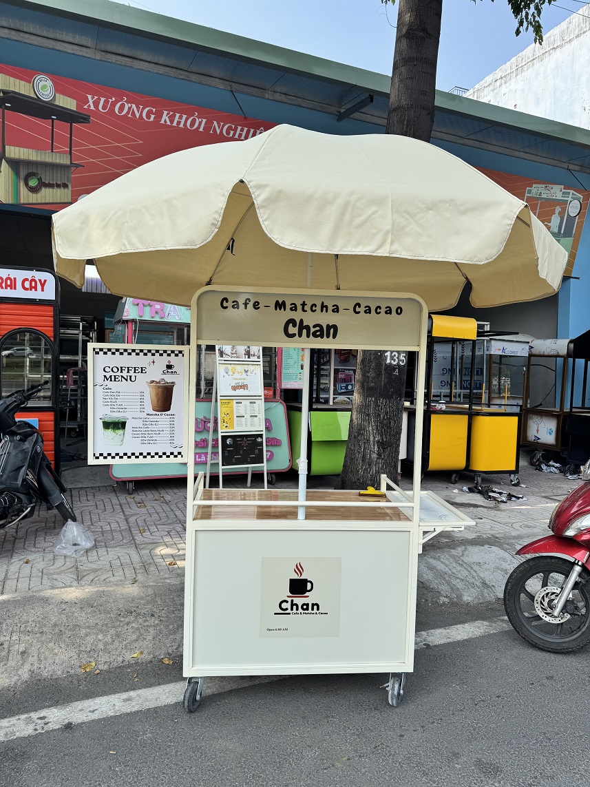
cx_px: 295
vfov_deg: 71.6
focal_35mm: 24
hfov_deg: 56.8
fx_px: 546
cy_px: 394
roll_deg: -0.6
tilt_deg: -2.1
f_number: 1.78
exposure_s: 1/2506
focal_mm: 6.76
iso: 80
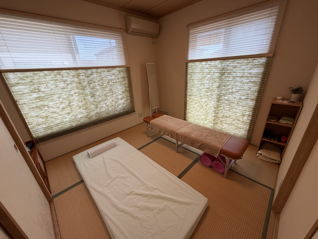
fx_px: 129
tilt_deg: -21.5
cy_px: 120
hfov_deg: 102.1
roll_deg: +3.4
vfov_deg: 85.7
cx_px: 159
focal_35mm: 14
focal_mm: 2.22
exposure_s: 1/121
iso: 80
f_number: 2.2
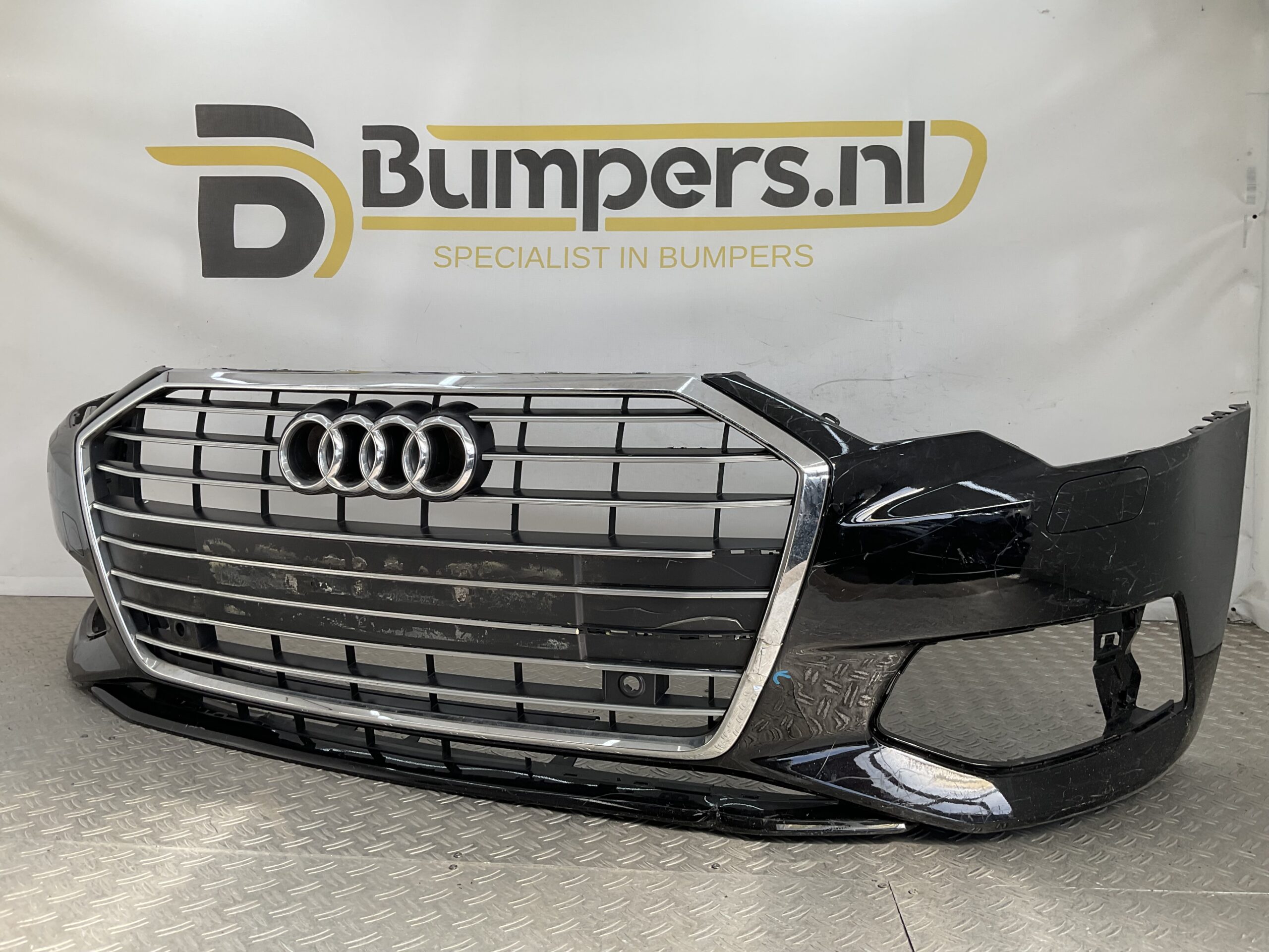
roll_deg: -3.0
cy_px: 476
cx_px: 634
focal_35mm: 29
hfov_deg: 61.7
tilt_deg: -4.6
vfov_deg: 48.2
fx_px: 1063
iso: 16
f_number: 1.8
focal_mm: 3
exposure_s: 1/260
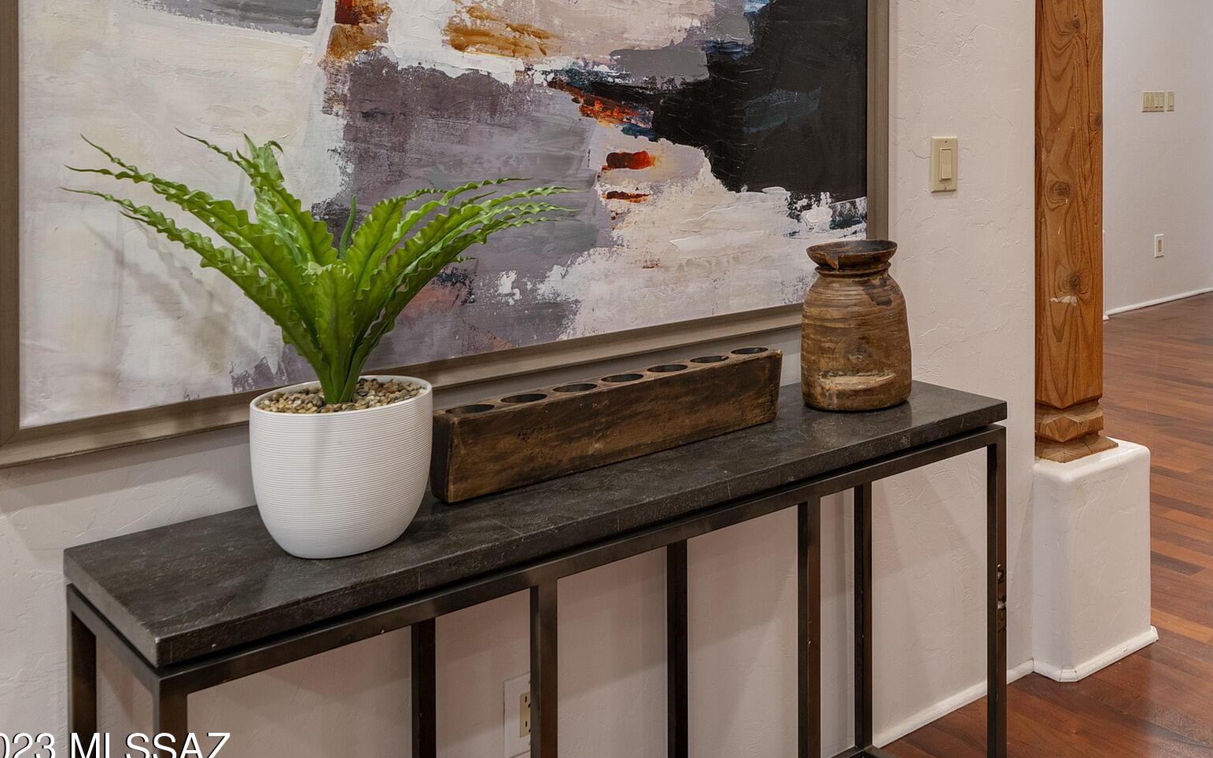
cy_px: 82
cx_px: 1033
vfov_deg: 32.8
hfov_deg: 48.6
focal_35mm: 37
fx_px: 1223
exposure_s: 1/1.25
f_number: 9
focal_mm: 20
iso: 200
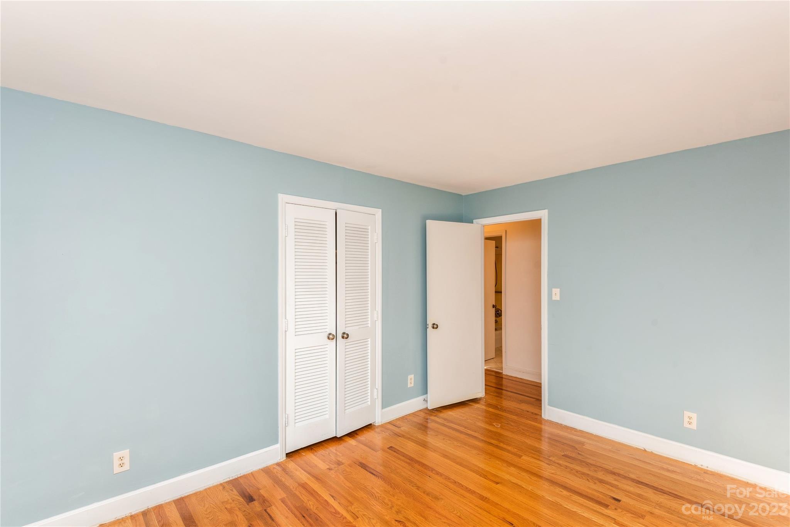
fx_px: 351
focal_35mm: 16
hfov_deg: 96.7
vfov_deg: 73.8
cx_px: 395
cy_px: 264
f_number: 8
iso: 320
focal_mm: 16
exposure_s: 1/20
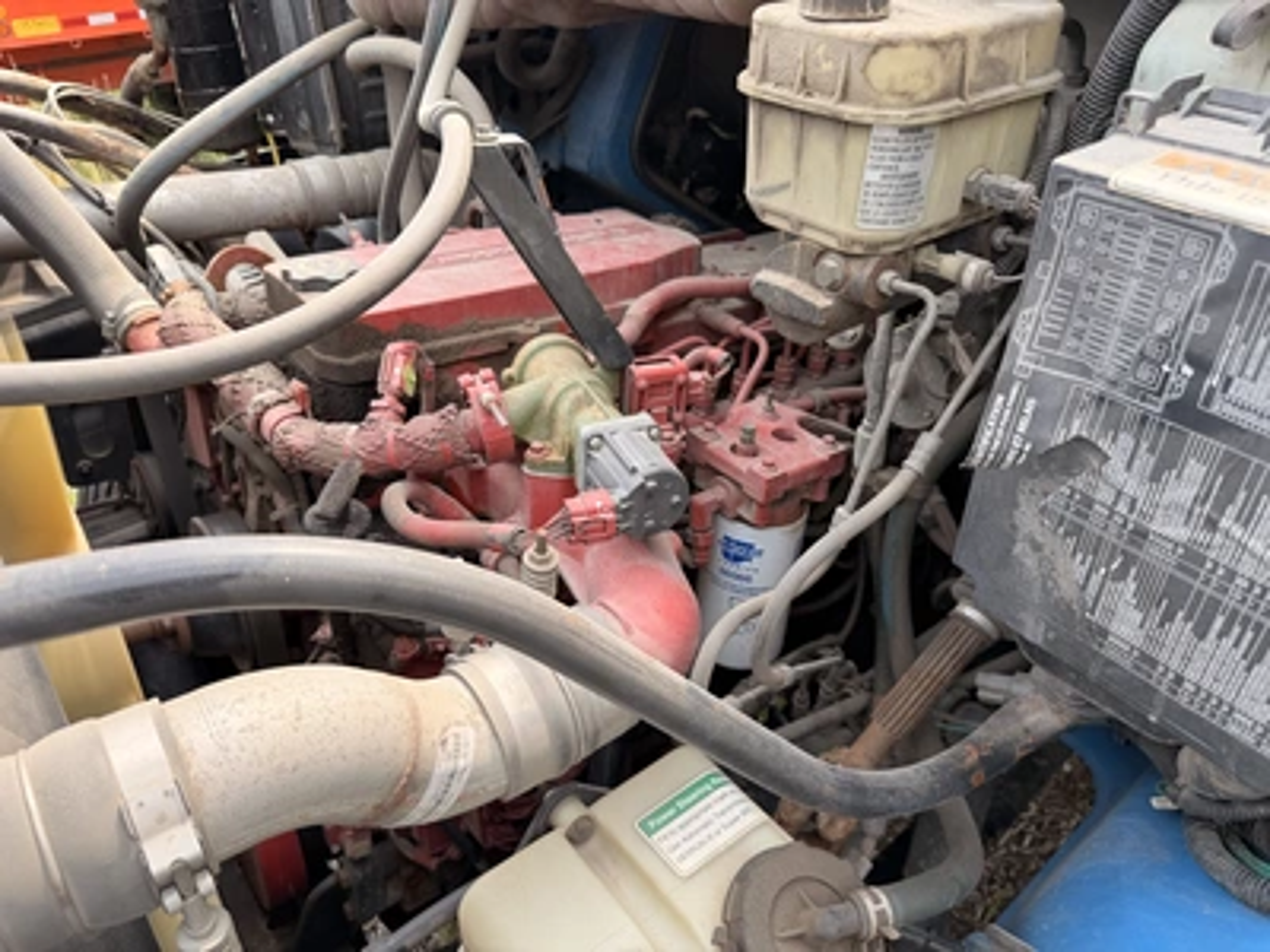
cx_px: 635
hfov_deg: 71.6
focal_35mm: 24
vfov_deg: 56.8
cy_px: 476
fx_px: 881
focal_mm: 6.76
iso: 80
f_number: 1.78
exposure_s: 1/665
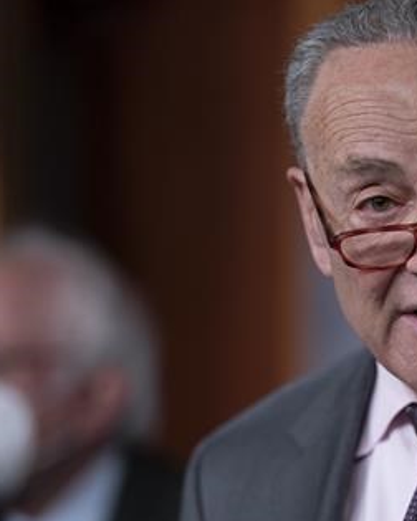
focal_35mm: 261
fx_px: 4026
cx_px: 369
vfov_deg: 7.4
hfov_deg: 5.9
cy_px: 328
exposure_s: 1/400
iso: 500
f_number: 1.8
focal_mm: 135
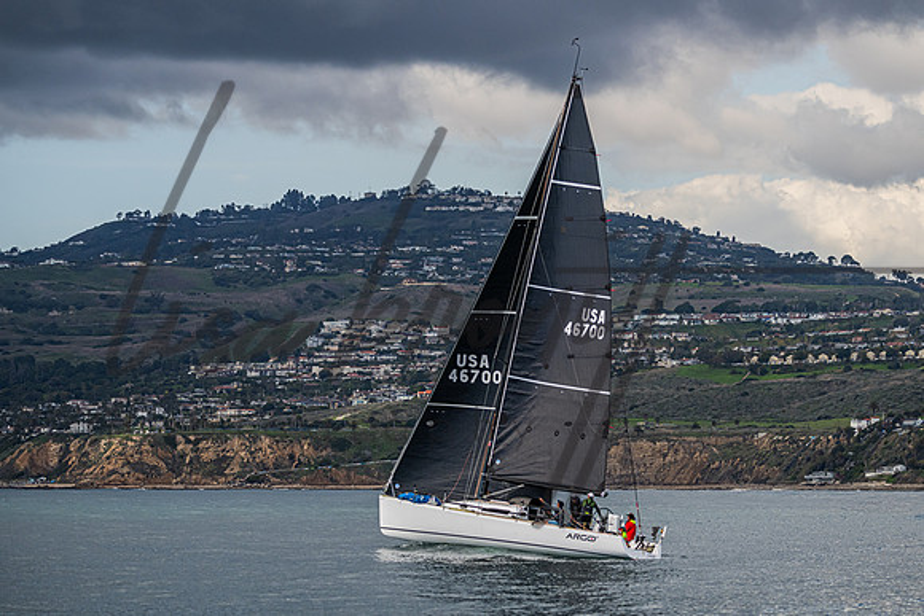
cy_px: 278
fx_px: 4422
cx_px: 567
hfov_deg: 11.9
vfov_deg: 8.0
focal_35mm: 172
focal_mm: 140
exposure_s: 1/3200
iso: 400
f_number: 5.6
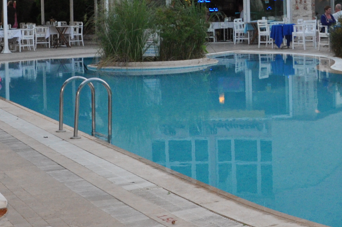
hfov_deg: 25.9
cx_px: 300
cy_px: -12
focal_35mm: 76
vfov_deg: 17.4
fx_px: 721
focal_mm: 18
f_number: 8
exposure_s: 1/200
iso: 1000
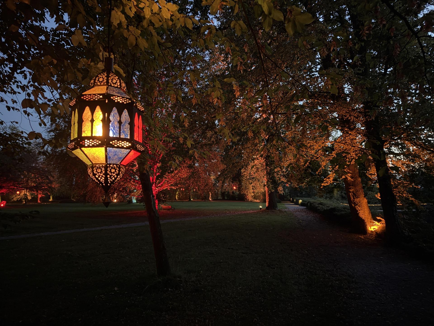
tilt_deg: +7.2
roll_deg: +1.9
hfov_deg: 71.6
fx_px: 301
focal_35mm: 24
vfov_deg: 56.8
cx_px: 217
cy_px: 163
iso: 800
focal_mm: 6.93
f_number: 1.48
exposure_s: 1/19
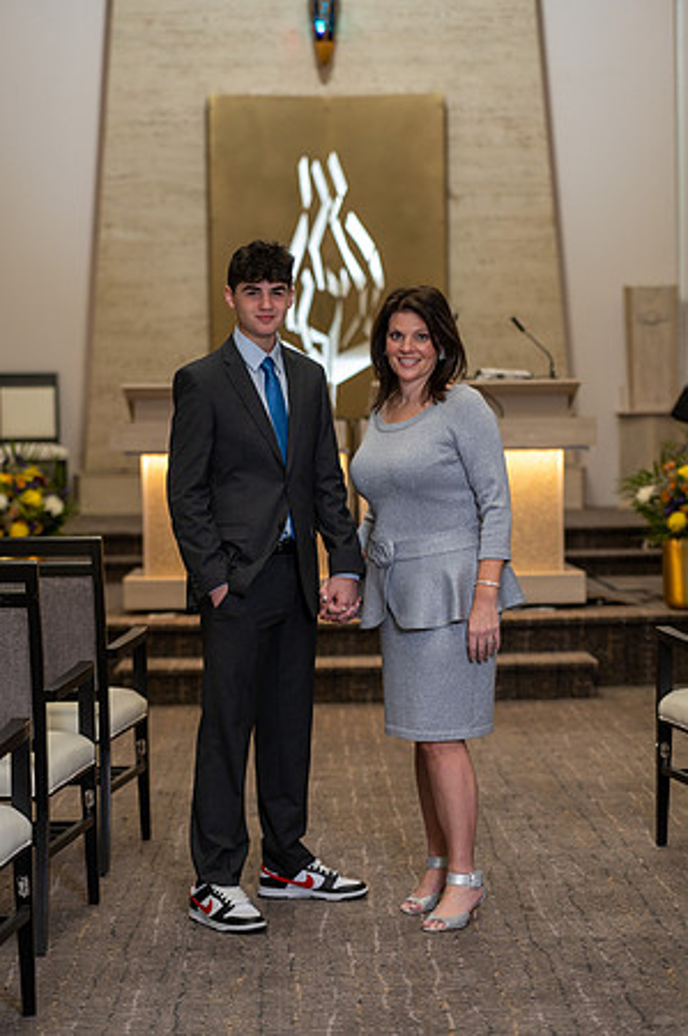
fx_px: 2471
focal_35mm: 86
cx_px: 344
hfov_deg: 15.9
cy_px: 518
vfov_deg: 23.7
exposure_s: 1/400
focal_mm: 86
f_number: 2.8
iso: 1000
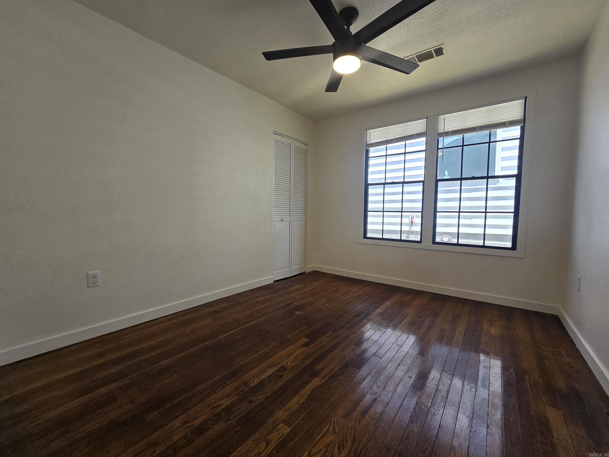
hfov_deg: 106.2
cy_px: 228
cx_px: 304
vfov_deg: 89.9
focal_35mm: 13
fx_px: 229
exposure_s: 1/135
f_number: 2.2
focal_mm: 2.2
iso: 50
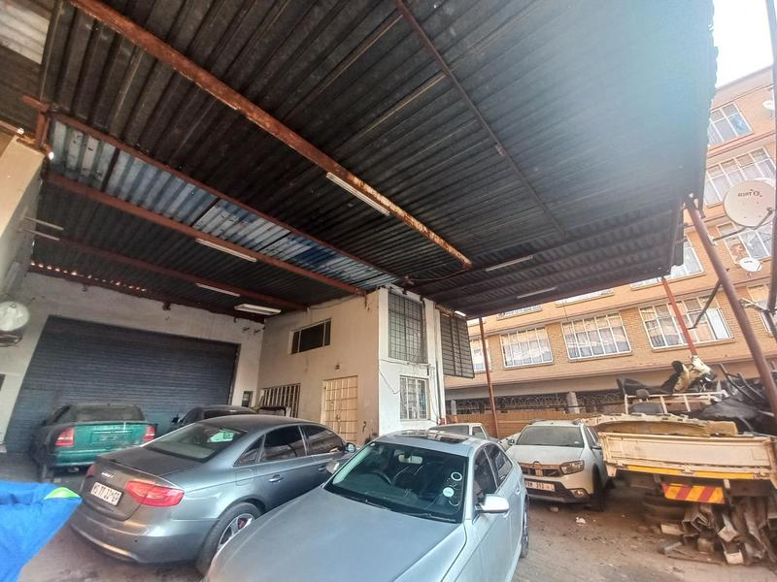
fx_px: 292
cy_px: 291
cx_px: 388
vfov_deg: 89.9
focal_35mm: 13
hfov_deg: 106.2
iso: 64
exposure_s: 1/50
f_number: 2.2
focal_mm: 1.42
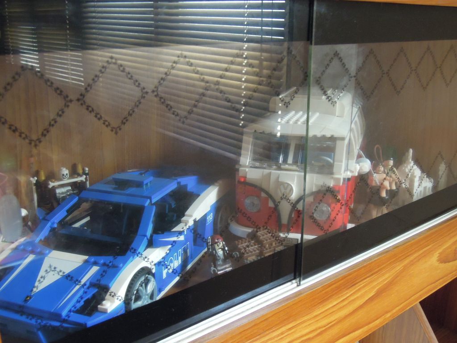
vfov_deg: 36.0
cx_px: 228
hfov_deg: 46.8
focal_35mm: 40
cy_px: 172
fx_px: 528
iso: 800
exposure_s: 1/10
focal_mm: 7.2
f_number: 3.3
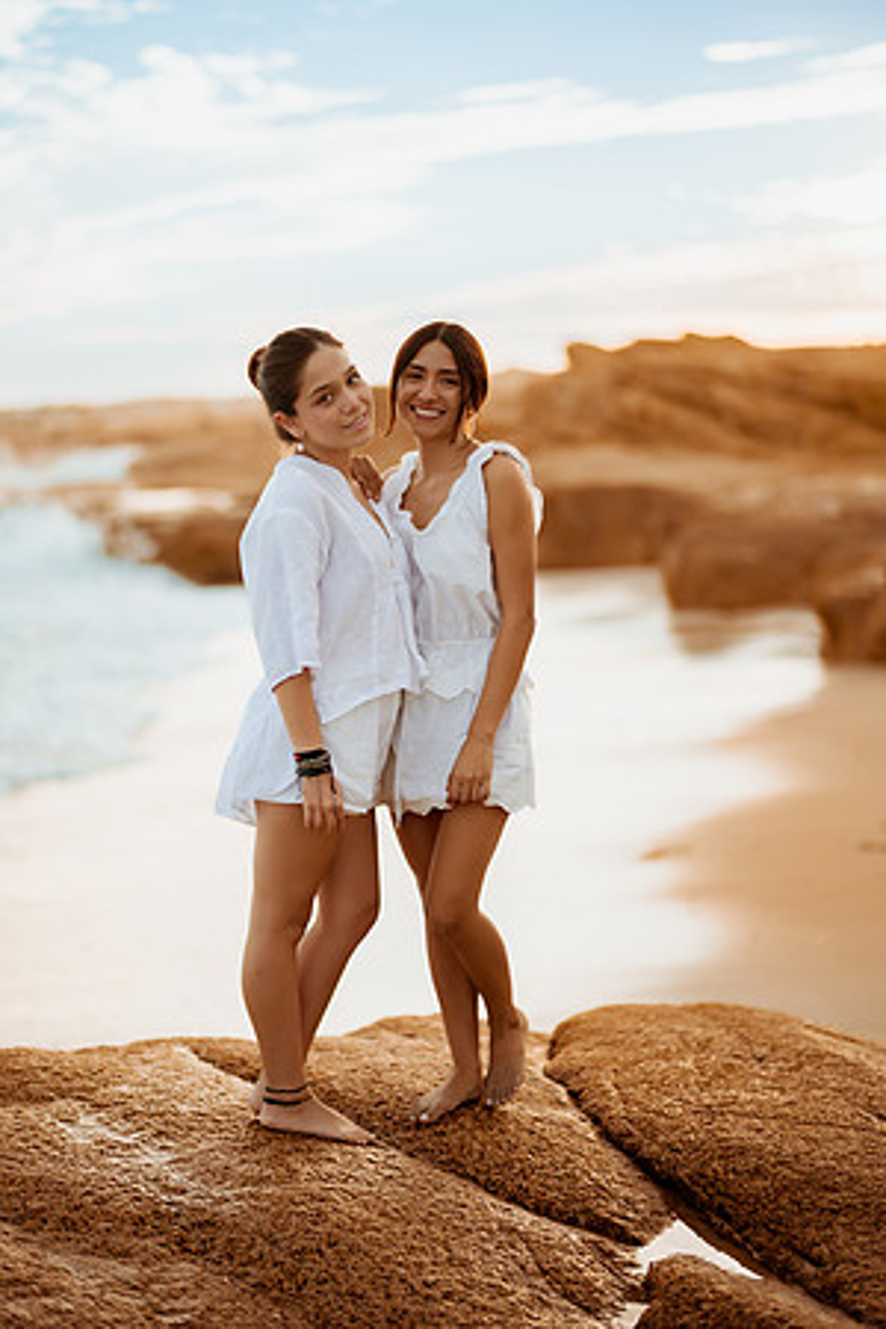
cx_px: 443
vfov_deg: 34.5
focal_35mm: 58
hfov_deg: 23.4
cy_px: 664
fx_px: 2141
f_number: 1.4
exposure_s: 1/2500
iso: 80
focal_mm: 58
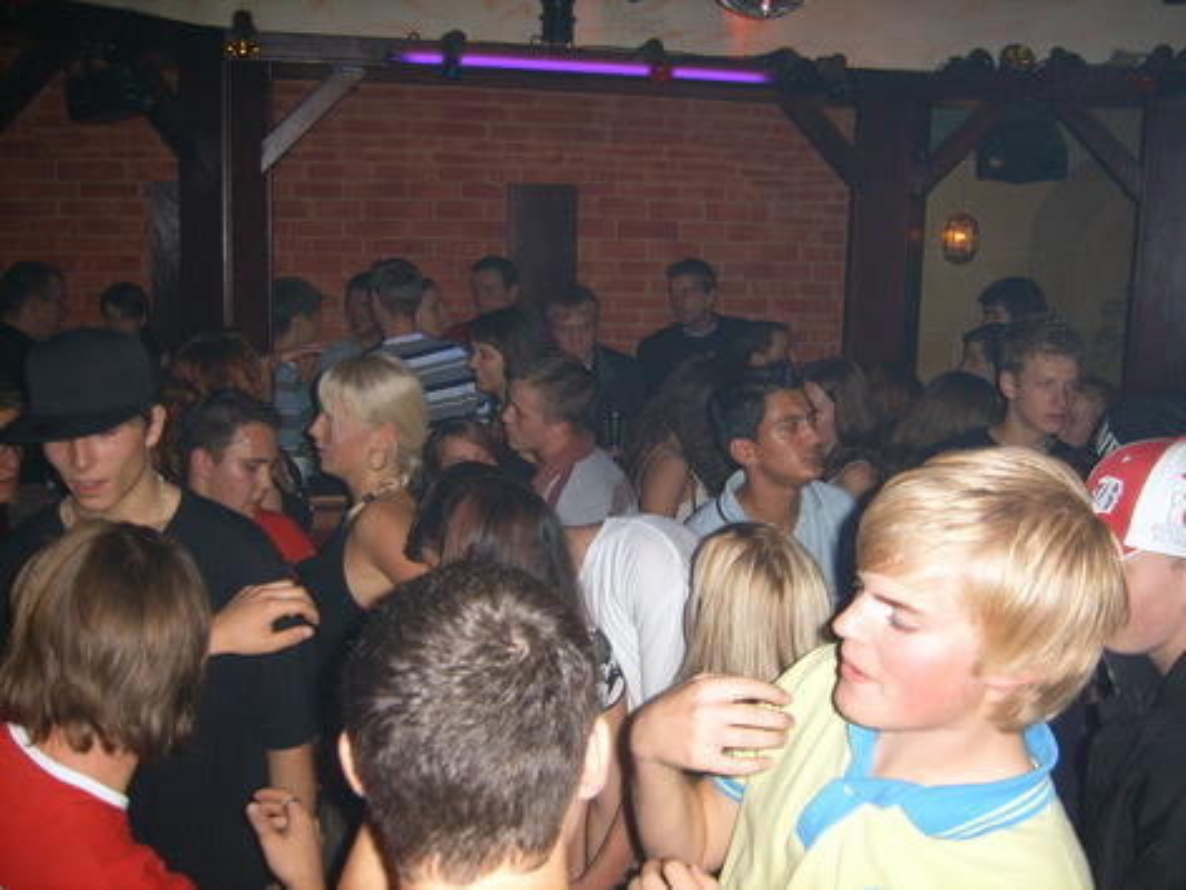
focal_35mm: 35
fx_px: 1199
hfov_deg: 52.6
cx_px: 593
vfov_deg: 40.7
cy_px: 445
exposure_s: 1/30
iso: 100
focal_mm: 5.8
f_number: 2.8
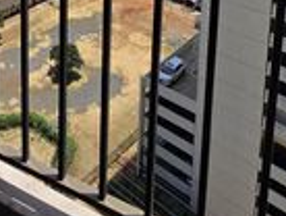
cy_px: -128
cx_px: 66
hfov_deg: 39.1
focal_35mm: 47
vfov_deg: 23.3
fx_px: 389
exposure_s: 1/2283
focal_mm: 2.2
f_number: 2.2
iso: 50
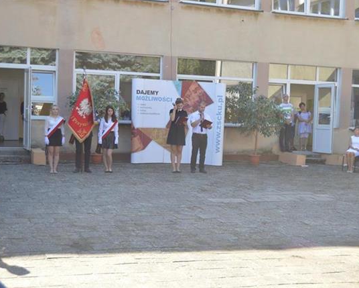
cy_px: 144
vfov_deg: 26.2
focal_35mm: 58
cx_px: 198
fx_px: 616
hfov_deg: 32.4
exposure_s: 1/500
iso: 560
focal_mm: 34
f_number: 4.5
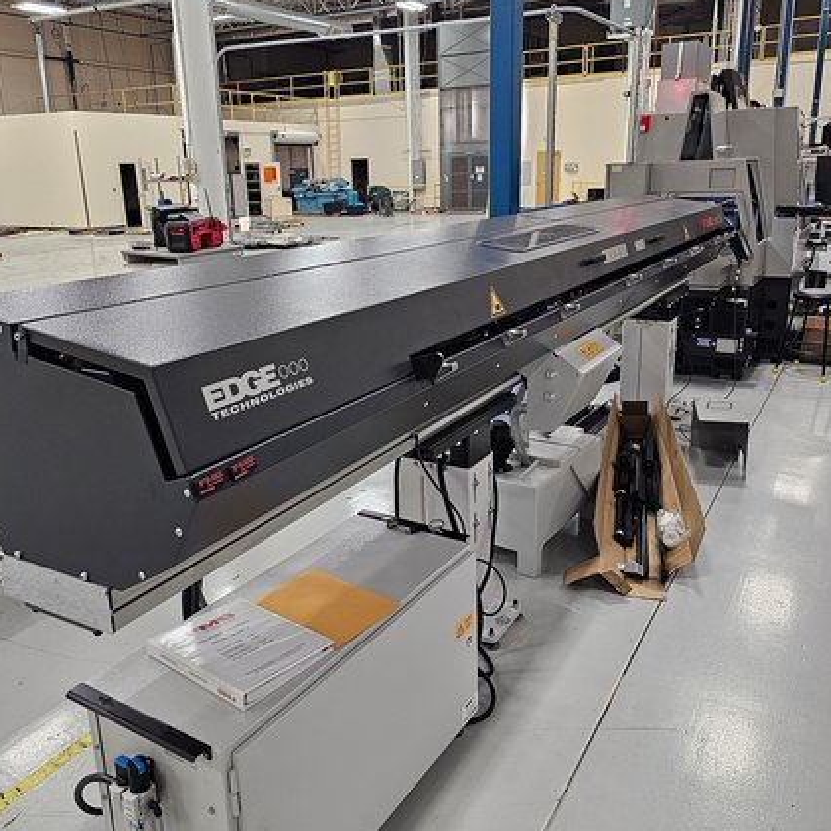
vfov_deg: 55.6
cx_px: 409
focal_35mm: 29
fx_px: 788
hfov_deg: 55.6
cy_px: 416
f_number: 1.7
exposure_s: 1/170
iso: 400
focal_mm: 6.3
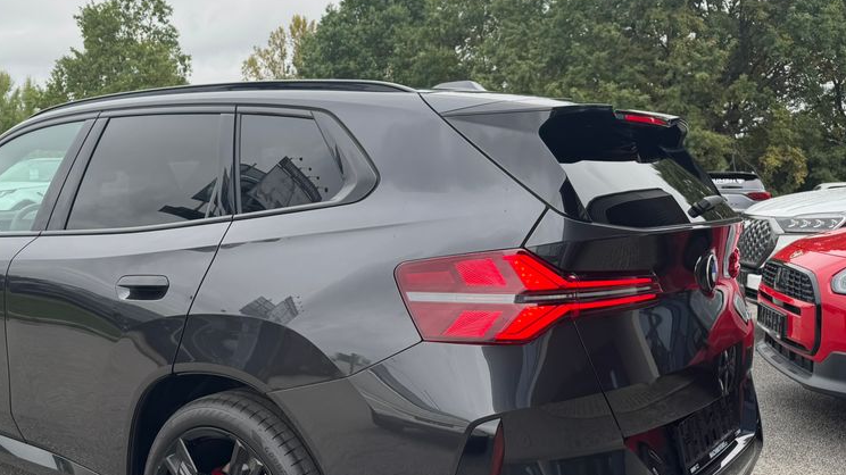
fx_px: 807
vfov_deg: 32.8
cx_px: 266
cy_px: 238
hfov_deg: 53.9
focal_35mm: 36
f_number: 1.78
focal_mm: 6.76
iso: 80
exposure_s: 1/467
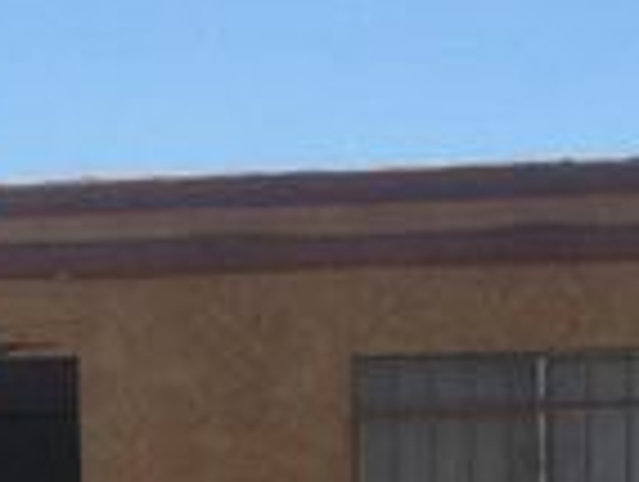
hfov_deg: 19.0
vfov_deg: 14.0
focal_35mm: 102
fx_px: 1886
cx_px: 126
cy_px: 619
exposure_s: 1/1883
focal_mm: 4.15
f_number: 2.2
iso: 32
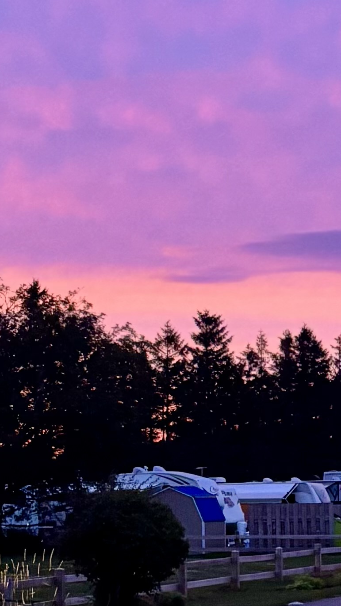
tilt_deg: -0.6
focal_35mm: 118
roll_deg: -0.4
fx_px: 1897
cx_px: 576
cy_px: 568
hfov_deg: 9.8
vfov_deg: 17.8
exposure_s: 1/60
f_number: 1.6
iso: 400
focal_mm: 5.96
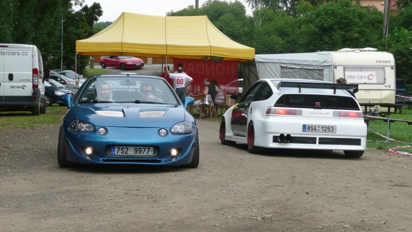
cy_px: 104
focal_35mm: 92
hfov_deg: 23.2
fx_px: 1005
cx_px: 205
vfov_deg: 13.1
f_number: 4.7
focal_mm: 13.7
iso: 100
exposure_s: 1/320
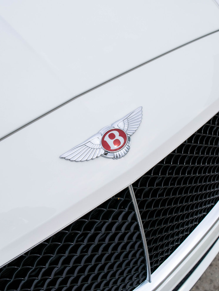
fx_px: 363
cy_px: 126
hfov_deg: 33.6
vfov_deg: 43.7
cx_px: 110
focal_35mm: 43
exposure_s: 1/2000
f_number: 8
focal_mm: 26
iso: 400
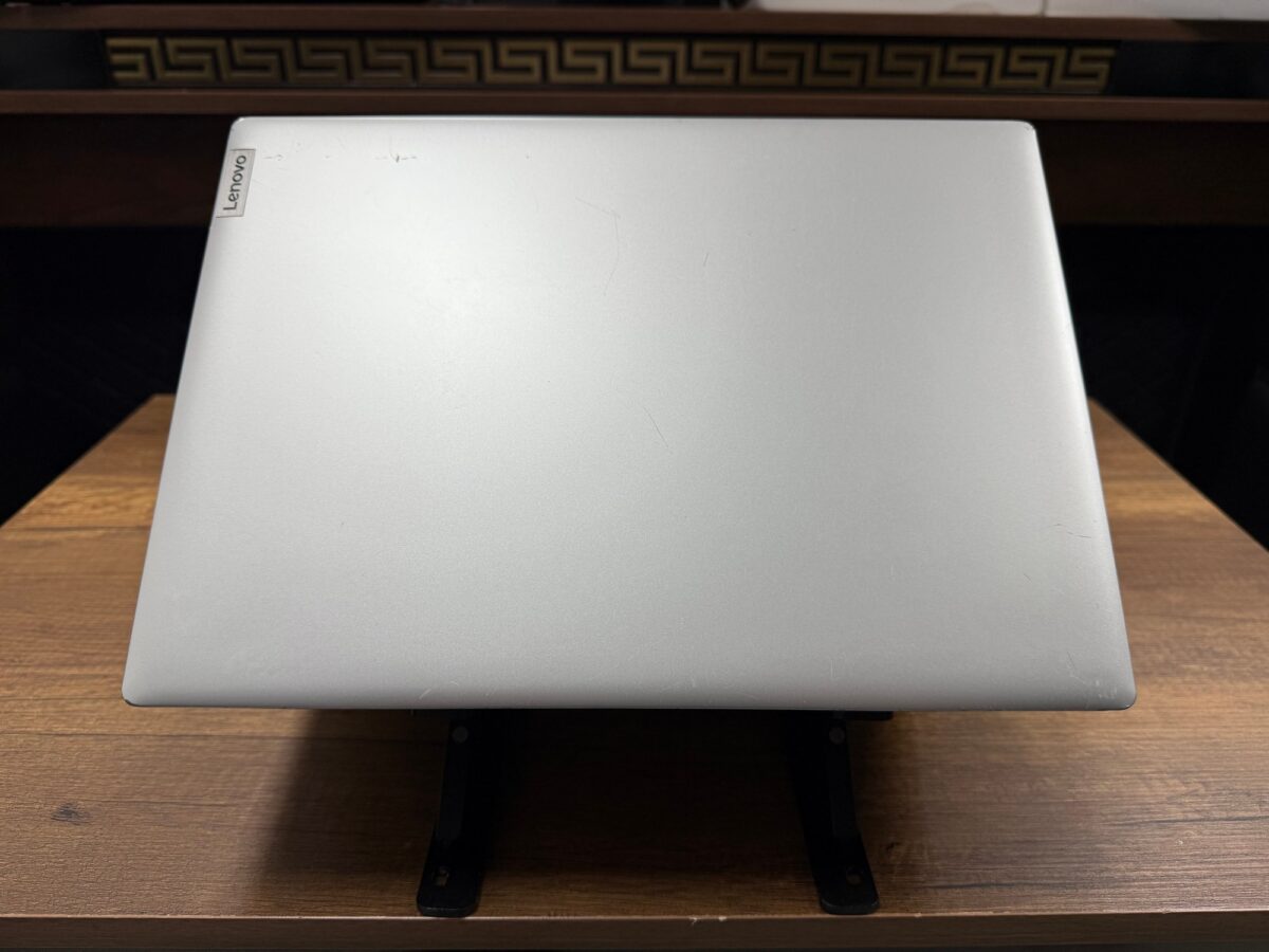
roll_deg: -0.8
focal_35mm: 24
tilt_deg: -26.5
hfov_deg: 71.6
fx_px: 880
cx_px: 634
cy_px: 476
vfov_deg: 56.8
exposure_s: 1/100
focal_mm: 6.76
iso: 64
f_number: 1.78
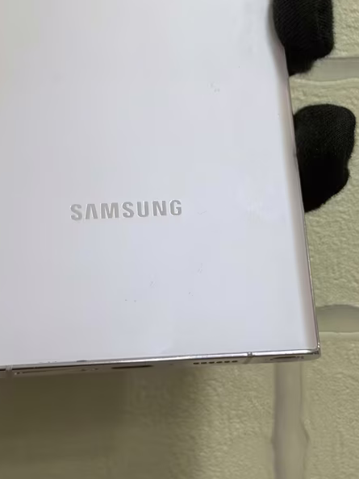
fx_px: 1342
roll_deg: +0.1
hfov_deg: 15.2
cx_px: 144
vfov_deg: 19.7
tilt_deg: +1.4
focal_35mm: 97
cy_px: 10
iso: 64
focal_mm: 6.76
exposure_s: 1/100
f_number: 1.78
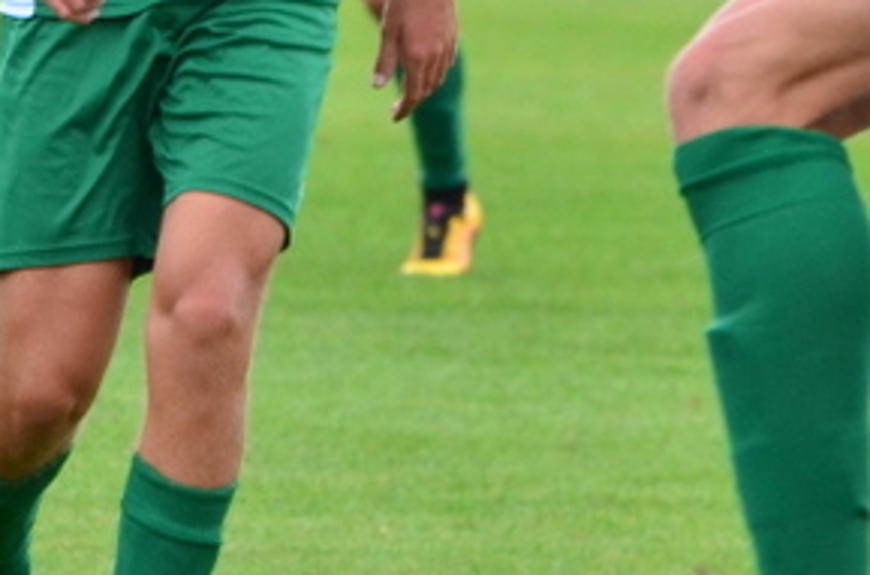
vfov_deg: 1.2
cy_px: -390
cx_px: 1364
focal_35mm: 1121
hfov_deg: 1.8
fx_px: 27017
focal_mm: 180
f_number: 6.3
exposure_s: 1/500
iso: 800
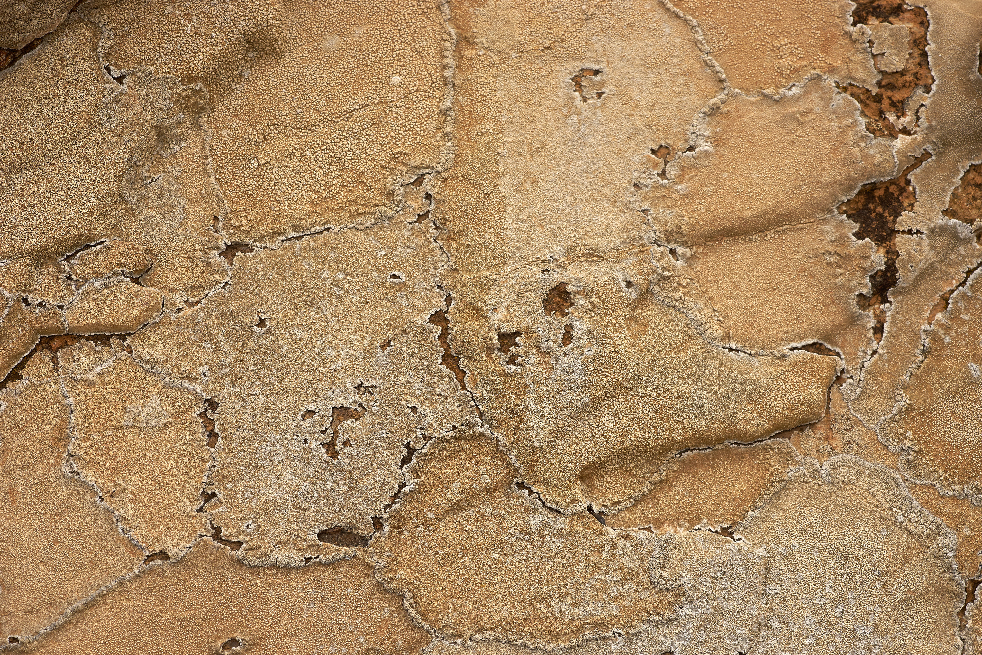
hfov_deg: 22.6
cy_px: 328
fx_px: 2455
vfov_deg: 15.2
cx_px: 491
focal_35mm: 90
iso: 100
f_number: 7.1
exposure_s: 1/250
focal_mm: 90
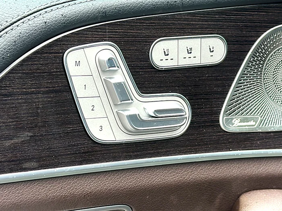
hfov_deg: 32.7
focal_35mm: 59
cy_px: 106
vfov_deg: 24.8
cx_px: 141
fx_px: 481
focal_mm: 6.86
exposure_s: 1/85
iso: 40
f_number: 1.78
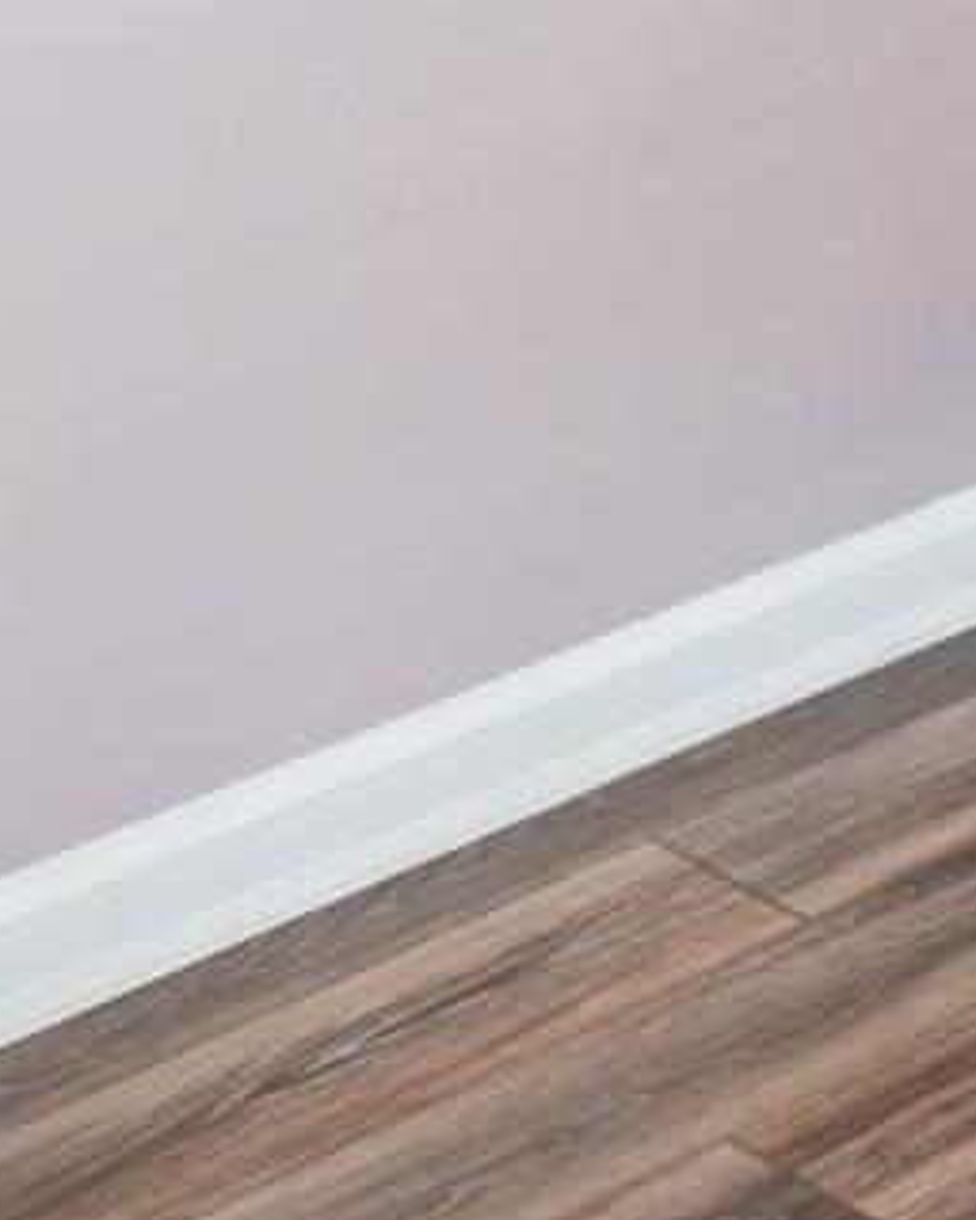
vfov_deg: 15.7
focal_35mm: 96
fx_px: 3466
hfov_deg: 8.7
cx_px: 3721
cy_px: -1243
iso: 200
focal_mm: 16
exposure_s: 1/6
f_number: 8
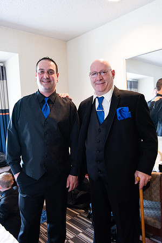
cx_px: 81
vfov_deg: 60.3
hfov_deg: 42.3
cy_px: 122
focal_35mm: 31
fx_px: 209
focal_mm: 31
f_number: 4
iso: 1250
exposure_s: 1/60
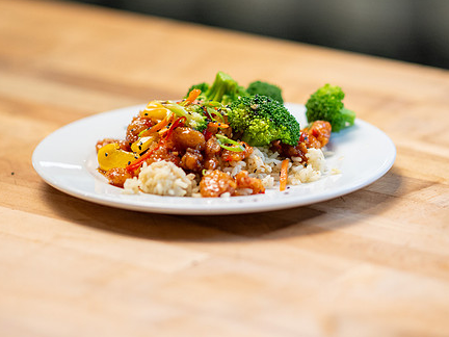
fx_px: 2698
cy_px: 188
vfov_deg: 7.1
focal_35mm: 208
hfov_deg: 9.5
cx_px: 285
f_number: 1.4
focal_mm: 105
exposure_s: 1/800
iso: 640
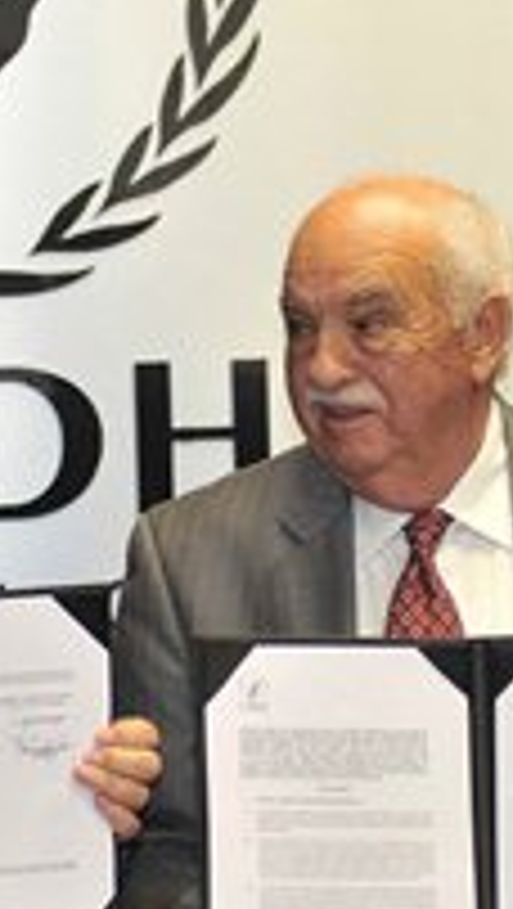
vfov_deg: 7.8
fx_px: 6706
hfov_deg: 4.4
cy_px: 428
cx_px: 238
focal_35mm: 278
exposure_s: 1/100
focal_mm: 80
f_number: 3.2
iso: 400
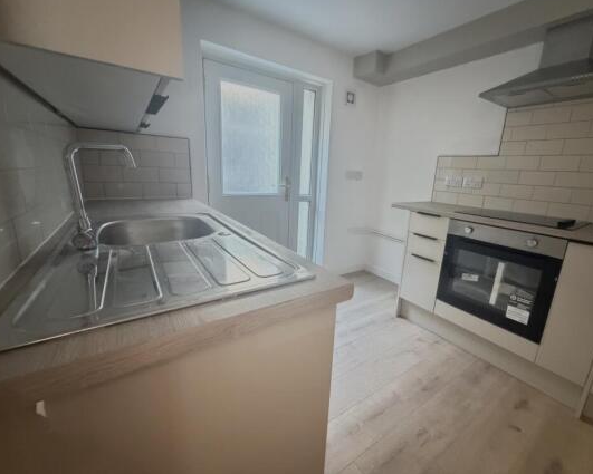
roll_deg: -1.8
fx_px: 263
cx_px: 315
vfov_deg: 84.0
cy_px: 231
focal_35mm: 15
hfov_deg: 96.7
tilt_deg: -11.8
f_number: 2.2
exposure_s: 1/30
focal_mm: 2.22
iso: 2000
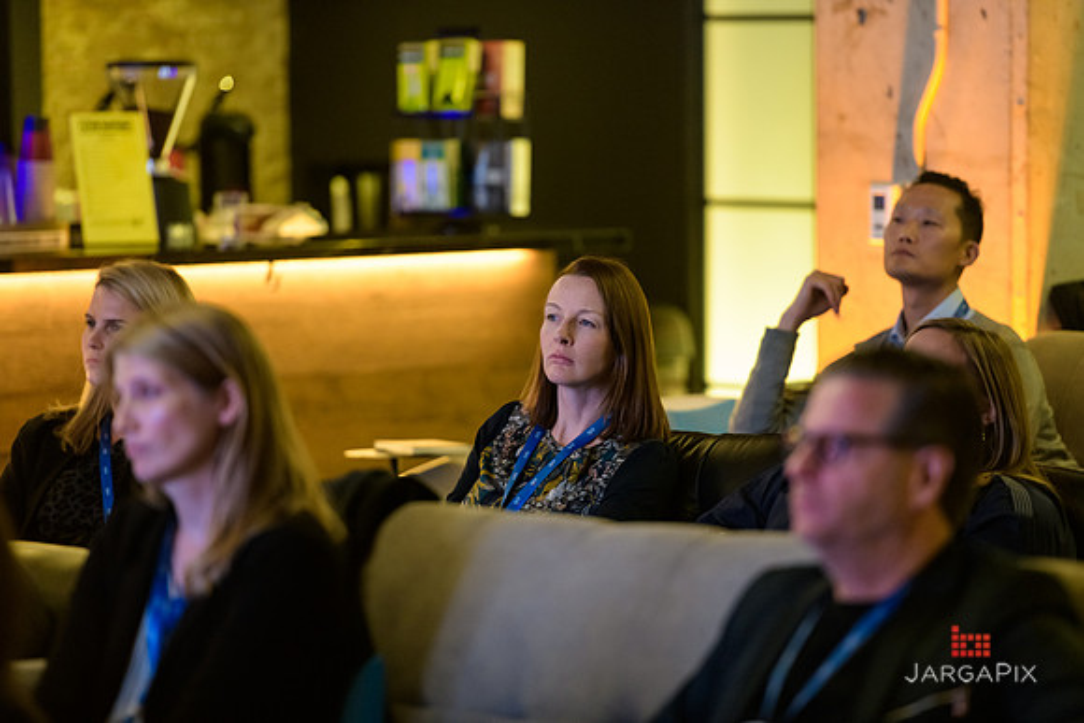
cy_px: 362
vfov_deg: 6.9
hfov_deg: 10.3
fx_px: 6023
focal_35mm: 200
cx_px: 542
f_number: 3.2
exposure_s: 1/60
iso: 3200
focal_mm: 200
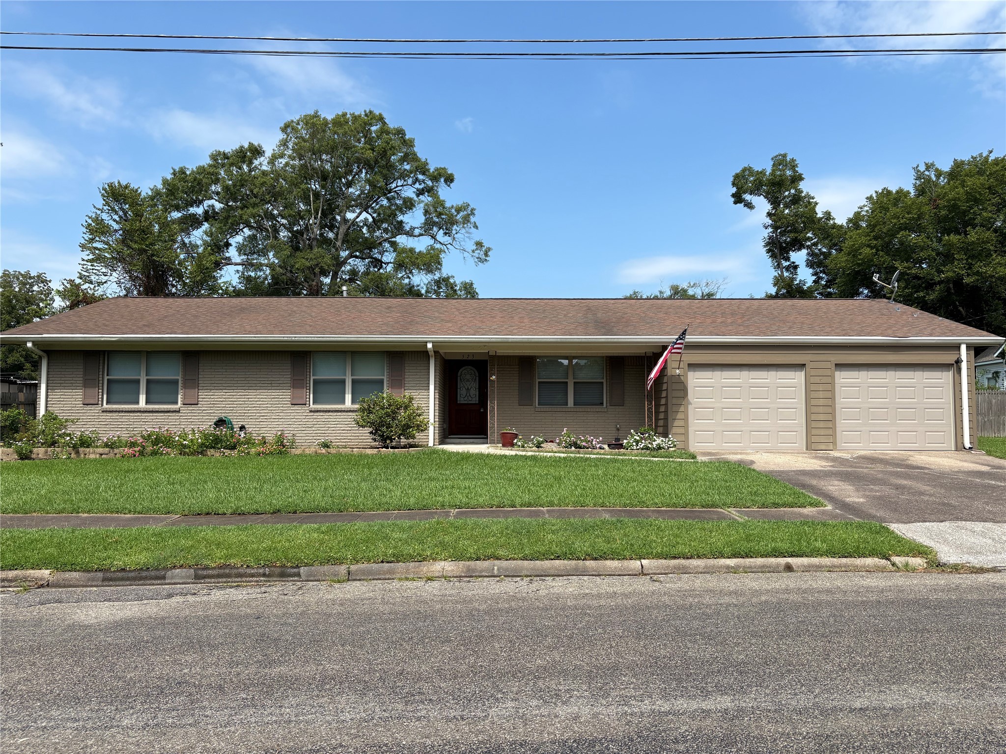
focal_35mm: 26
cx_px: 503
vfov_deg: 53.1
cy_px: 377
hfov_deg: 67.3
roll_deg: +0.7
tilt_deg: +3.1
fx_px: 756
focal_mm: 5.96
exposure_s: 1/2451
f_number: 1.6
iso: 50
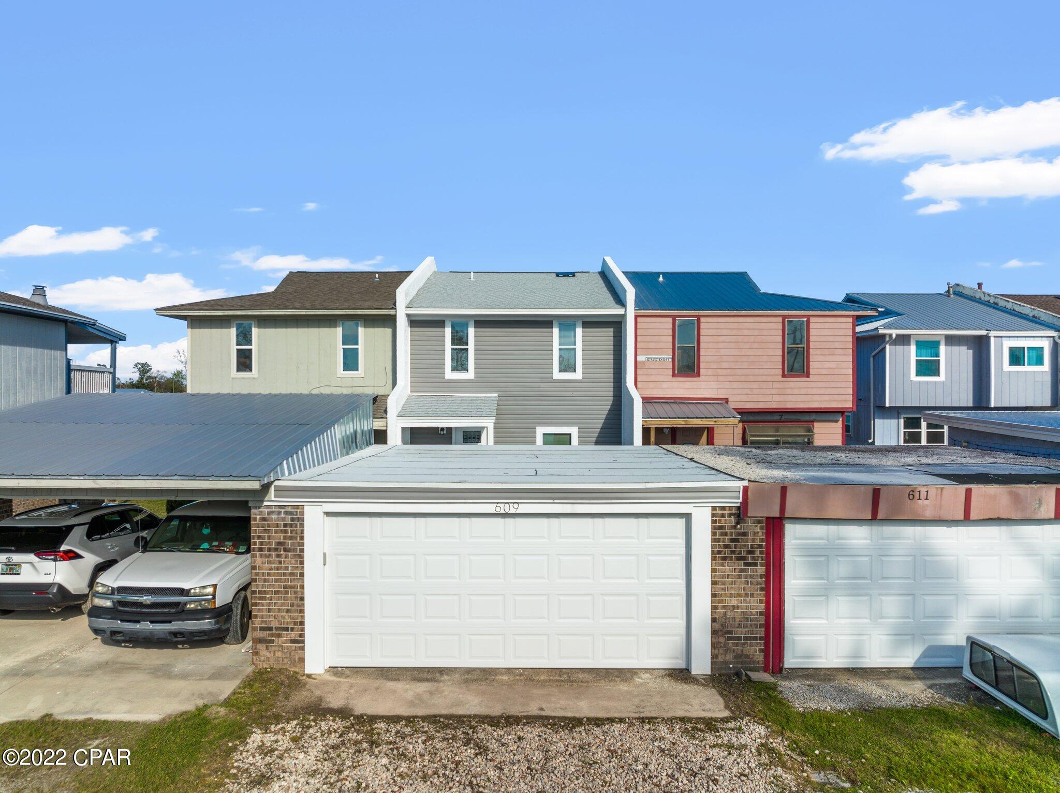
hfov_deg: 71.6
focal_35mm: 24
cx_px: 530
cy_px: 396
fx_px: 734
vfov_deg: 56.8
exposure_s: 1/800
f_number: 4
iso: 100
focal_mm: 12.29
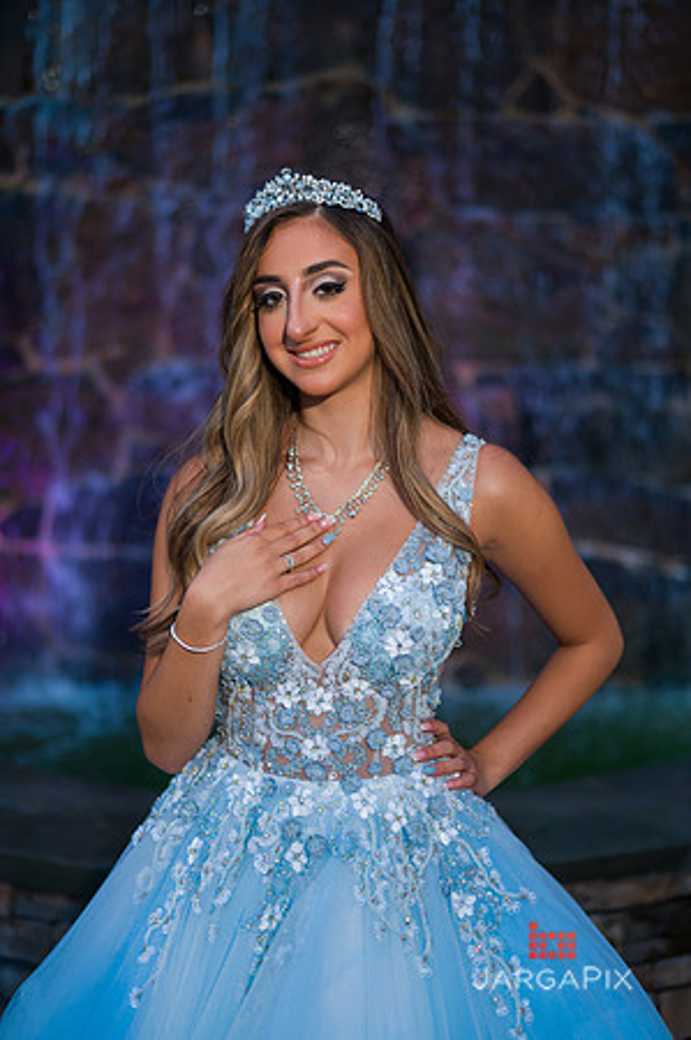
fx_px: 1443
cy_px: 520
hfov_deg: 26.9
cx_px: 346
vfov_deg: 39.6
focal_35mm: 50
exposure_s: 1/125
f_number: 2
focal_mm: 50
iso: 200
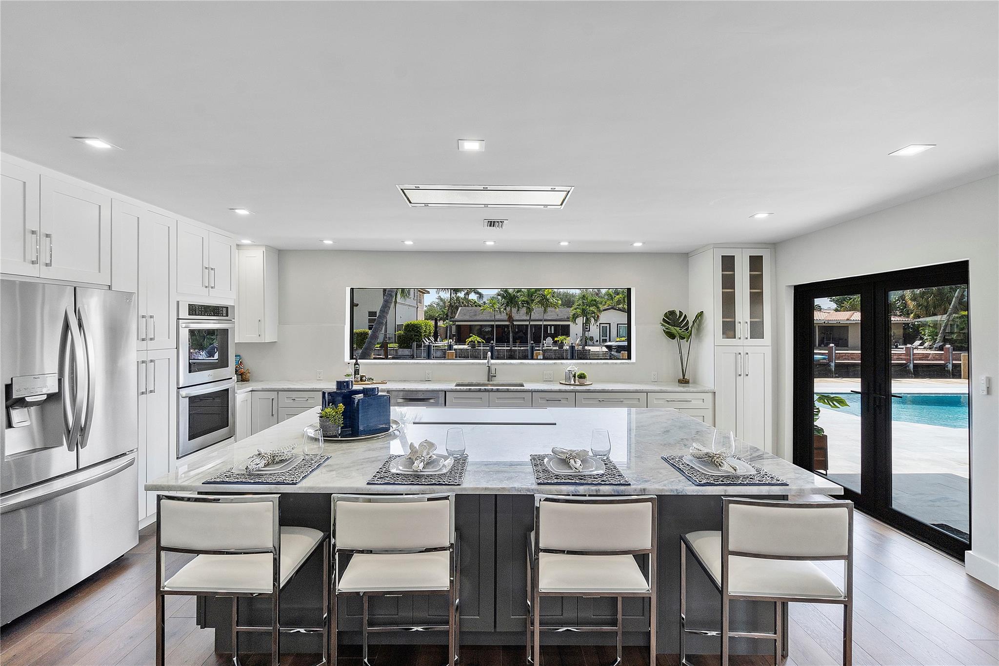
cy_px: 333
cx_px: 500
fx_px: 416
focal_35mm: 15
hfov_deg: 100.4
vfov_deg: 77.3
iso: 160
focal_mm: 10
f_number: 11
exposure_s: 1/50
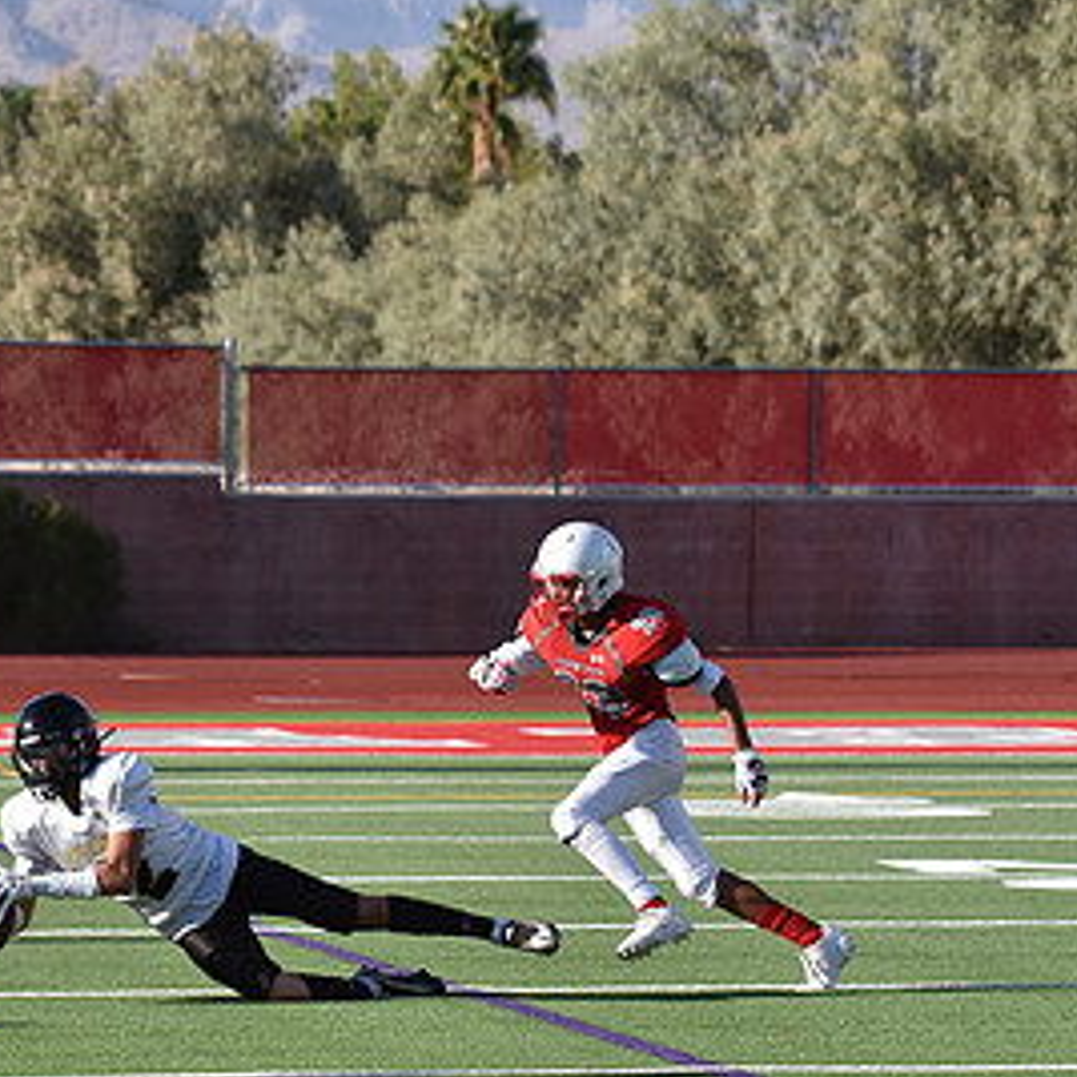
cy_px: 758
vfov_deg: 6.0
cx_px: 398
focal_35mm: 294
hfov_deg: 6.0
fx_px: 10349
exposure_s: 1/3200
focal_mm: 160
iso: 1100
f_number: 8
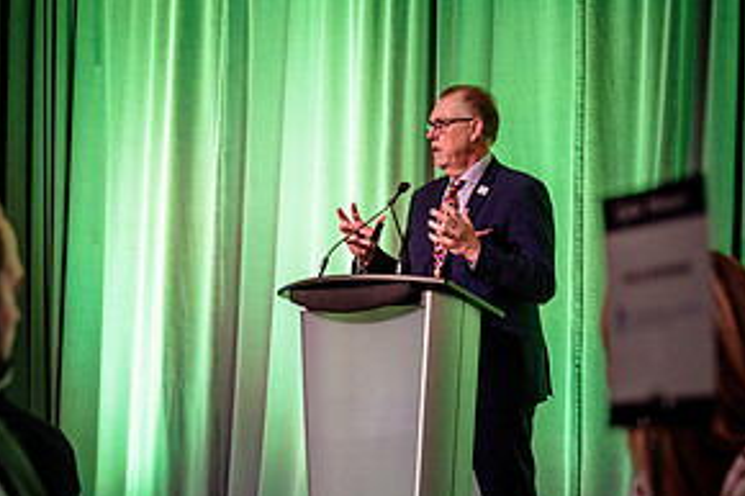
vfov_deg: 15.5
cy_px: 330
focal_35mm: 88
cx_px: 190
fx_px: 1820
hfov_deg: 22.9
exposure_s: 1/160
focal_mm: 44
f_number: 2.8
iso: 1000
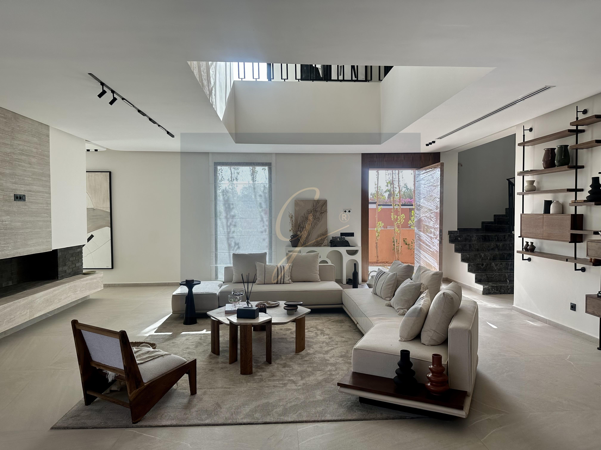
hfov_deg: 71.6
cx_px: 300
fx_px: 417
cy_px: 225
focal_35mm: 24
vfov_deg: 56.8
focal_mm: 6.86
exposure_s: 1/634
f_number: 1.78
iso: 80
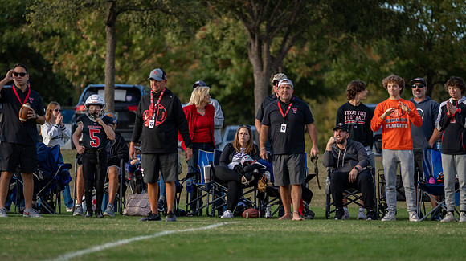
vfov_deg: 5.3
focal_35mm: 230
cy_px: 148
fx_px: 2843
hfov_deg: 9.4
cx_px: 223
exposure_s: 1/1000
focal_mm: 200
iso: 160
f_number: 2.8
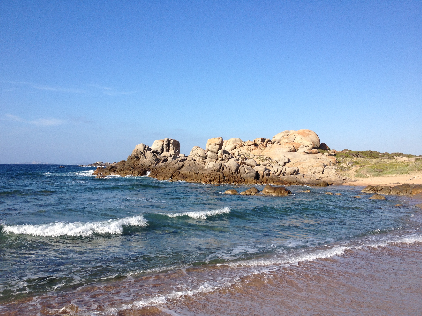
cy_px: 158
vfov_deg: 40.7
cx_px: 211
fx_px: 427
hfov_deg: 52.6
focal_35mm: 35
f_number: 2.4
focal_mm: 4.28
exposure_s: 1/1577
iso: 50
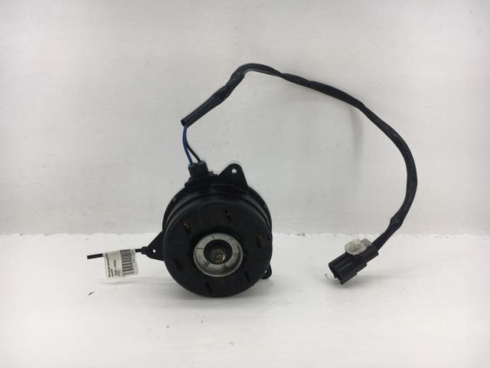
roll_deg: -0.6
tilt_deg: -12.4
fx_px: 411
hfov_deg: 61.7
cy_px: 184
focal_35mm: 29
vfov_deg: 48.2
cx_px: 245
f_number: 2.2
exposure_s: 1/513
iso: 25
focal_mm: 4.15
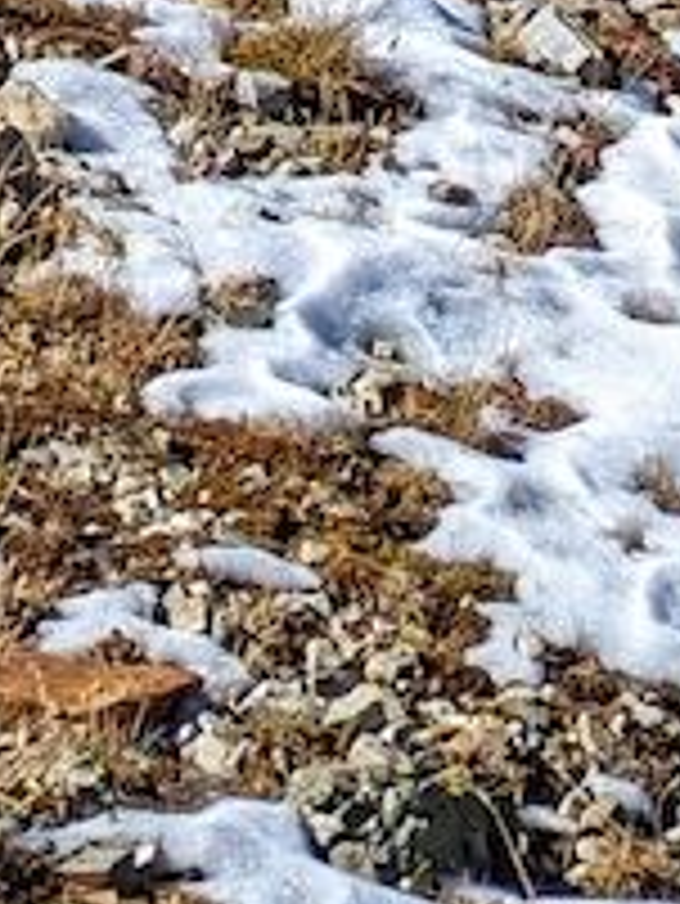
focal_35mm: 191
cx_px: 790
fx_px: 4997
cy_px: -2370
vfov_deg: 7.9
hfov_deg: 7.7
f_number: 1.85
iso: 41
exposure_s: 1/2262
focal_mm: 6.81
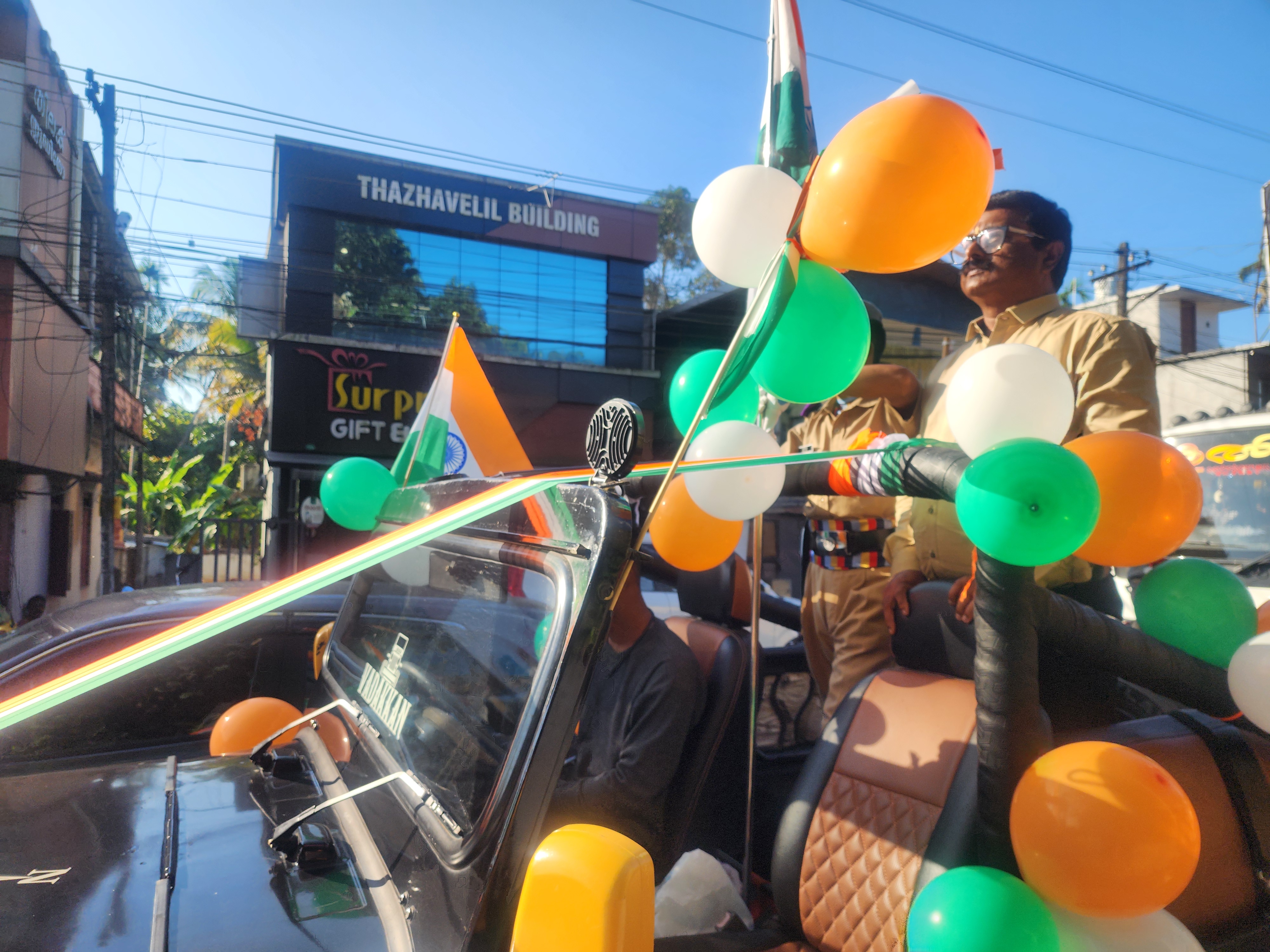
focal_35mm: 23
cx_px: 635
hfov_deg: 73.9
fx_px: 844
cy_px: 476
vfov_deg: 58.9
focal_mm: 6.4
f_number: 1.8
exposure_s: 1/536
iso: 12
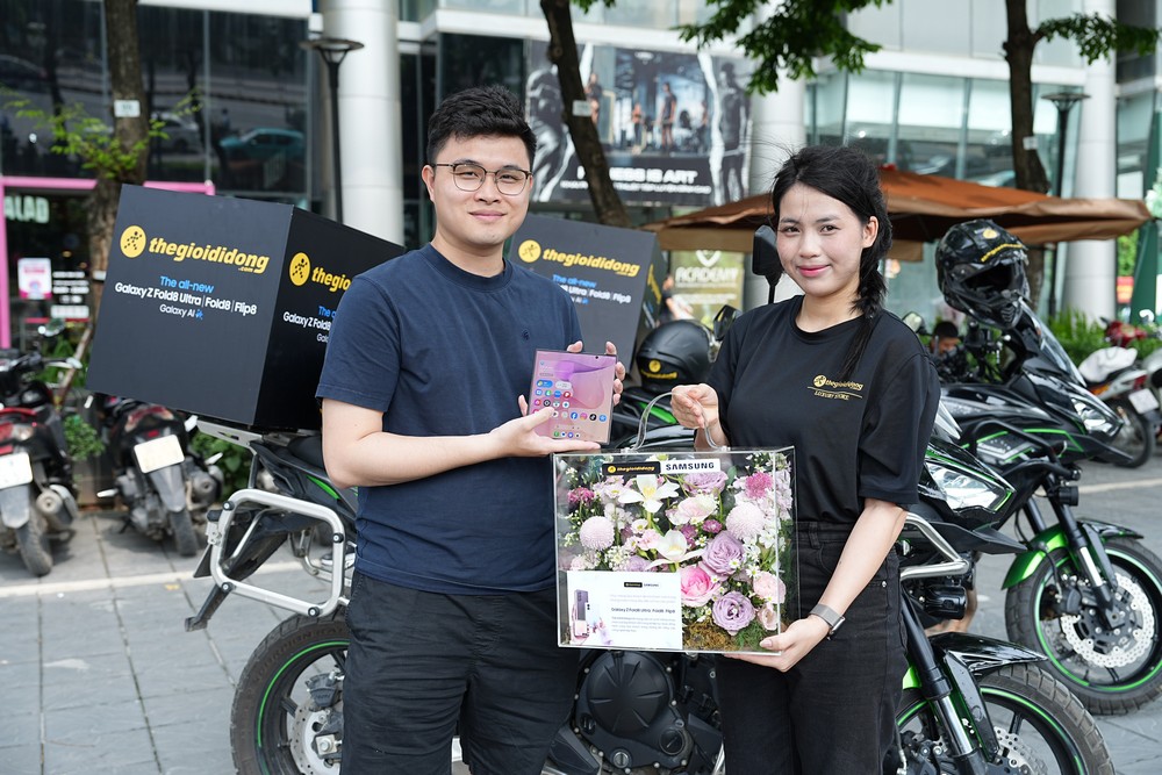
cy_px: 388
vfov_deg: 36.0
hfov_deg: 51.9
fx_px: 1194
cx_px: 581
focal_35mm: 37
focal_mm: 37
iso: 100
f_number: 4
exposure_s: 1/250
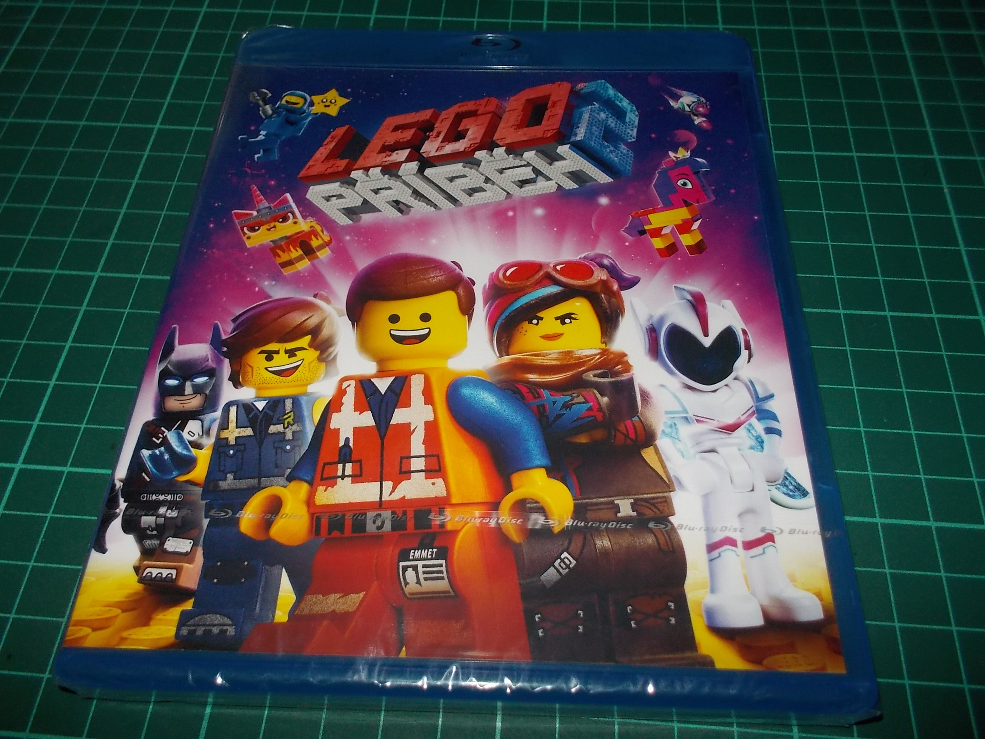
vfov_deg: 48.2
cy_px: 370
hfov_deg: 61.7
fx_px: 825
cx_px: 492
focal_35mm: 29
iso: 200
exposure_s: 1/30
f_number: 3.3
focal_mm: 4.1
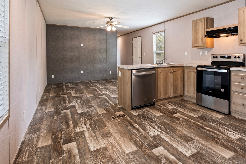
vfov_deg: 56.1
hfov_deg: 77.7
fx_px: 150
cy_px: 56
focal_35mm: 22
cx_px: 148
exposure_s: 1/2.5
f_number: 6.3
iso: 125
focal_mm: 15
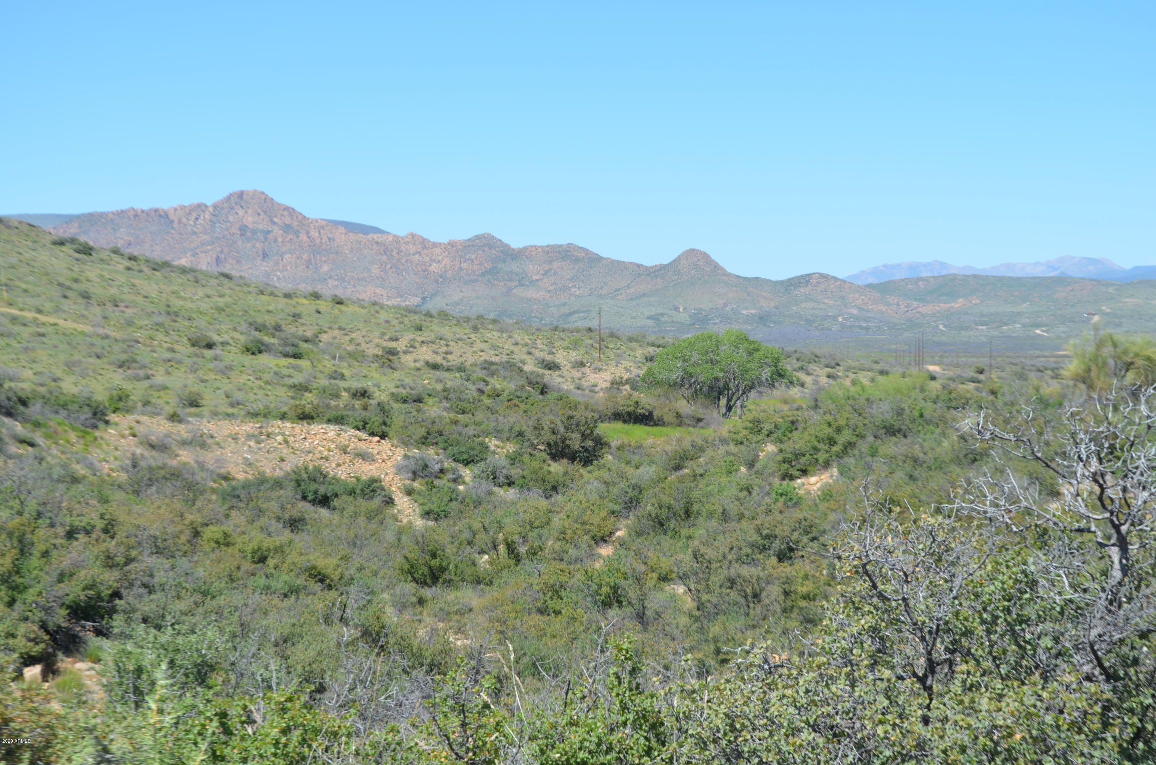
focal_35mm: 66
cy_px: 382
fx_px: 2115
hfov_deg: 30.6
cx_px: 578
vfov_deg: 20.5
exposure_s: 1/250
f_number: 8
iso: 110
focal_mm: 44
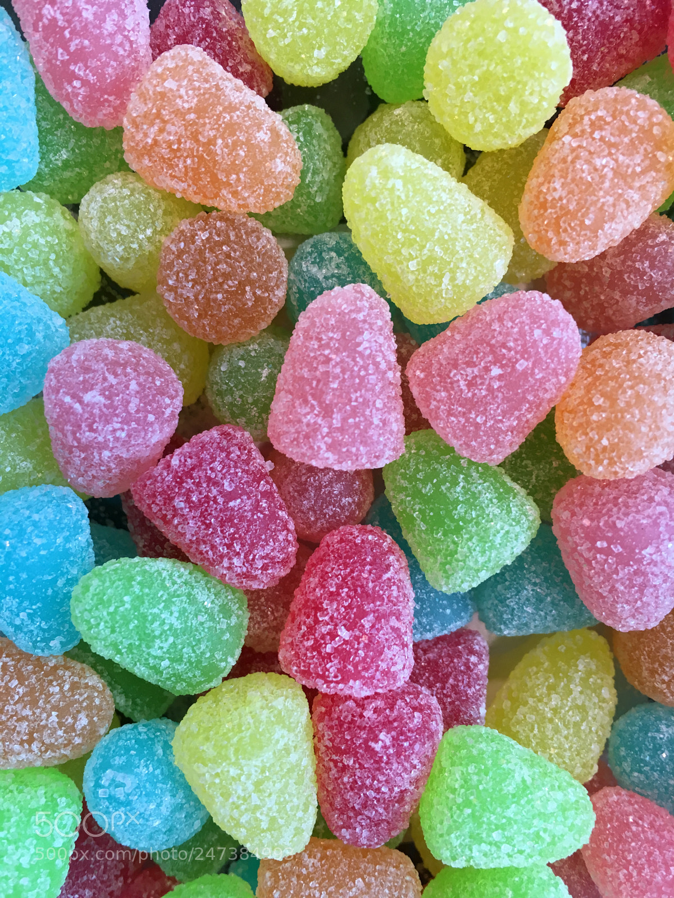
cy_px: 449
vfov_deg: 61.7
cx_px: 337
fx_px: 753
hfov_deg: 48.2
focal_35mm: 29
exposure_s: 1/33
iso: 32
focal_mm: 4.15
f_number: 2.2
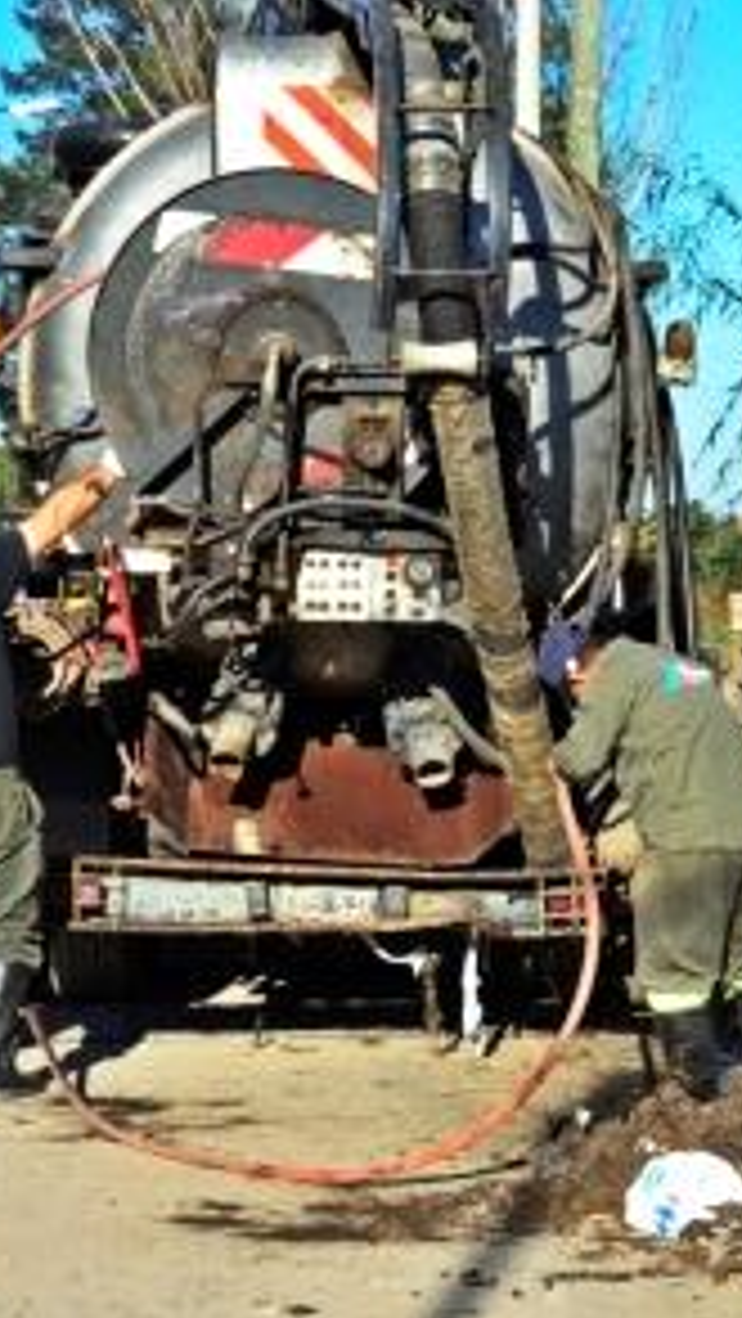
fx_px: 3355
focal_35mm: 96
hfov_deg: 12.5
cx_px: 729
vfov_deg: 22.2
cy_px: 663
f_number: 22
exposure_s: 1/100
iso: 800
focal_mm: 40
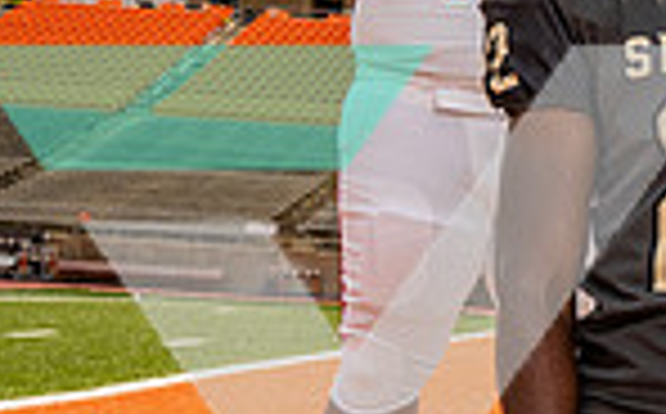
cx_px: 1107
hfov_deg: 17.3
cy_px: 286
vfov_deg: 12.5
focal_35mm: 104
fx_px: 1885
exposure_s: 1/200
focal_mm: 26
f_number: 8
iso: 100
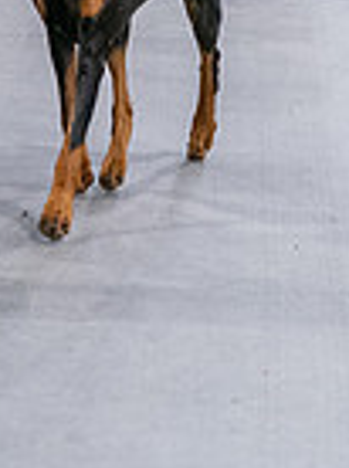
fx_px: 5192
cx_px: 102
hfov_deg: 3.8
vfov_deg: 5.1
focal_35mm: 385
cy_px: -171
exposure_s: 1/320
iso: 6400
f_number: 3.2
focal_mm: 95
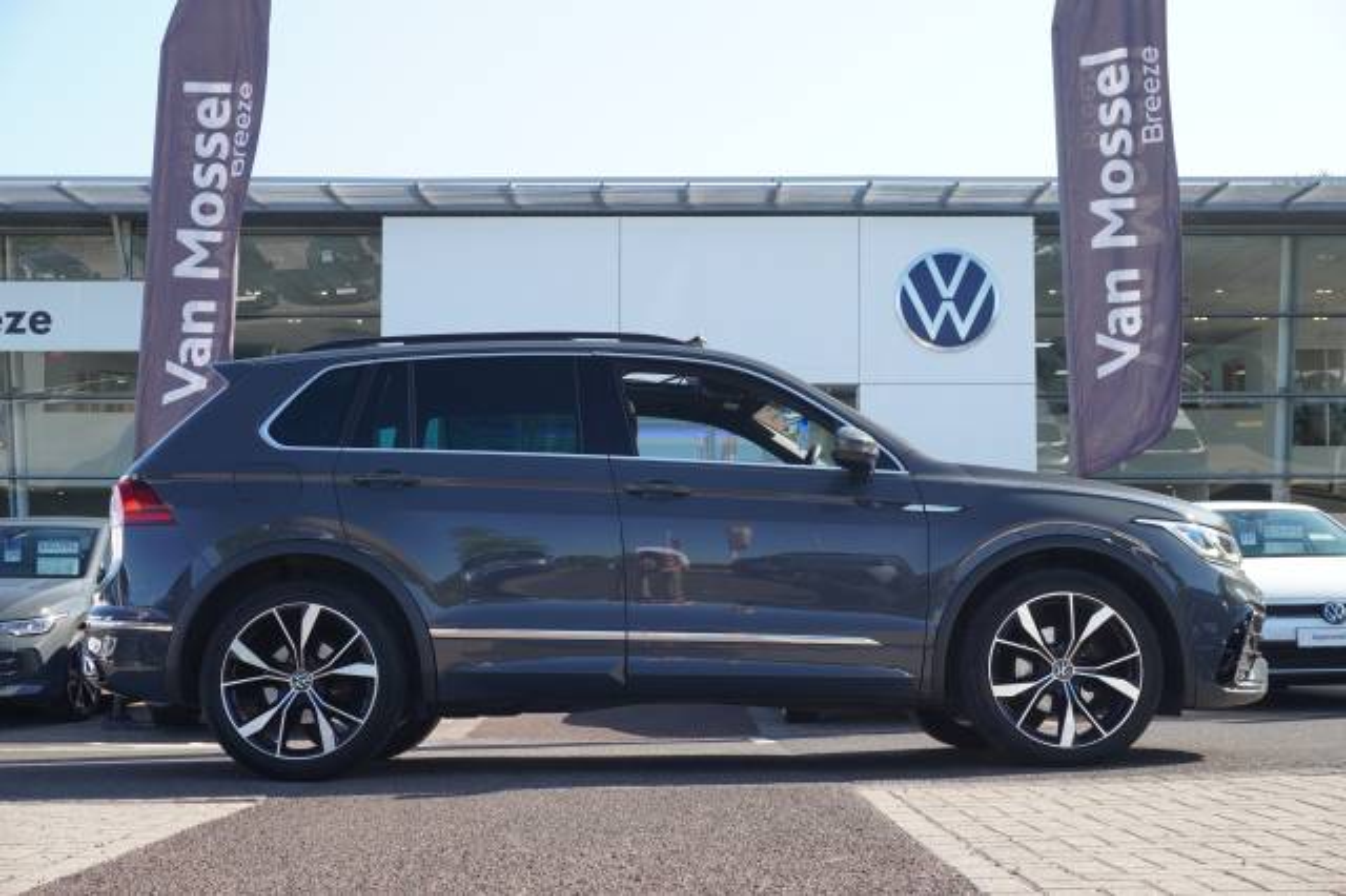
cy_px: 448
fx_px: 1794
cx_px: 673
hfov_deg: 41.1
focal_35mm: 48
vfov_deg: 28.0
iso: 400
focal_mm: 32
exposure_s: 1/90
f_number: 9.5
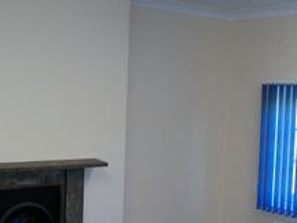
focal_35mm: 63
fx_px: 541
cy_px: 139
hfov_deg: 30.6
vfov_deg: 23.2
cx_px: 118
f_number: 2.7
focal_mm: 6.1
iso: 160
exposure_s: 1/60
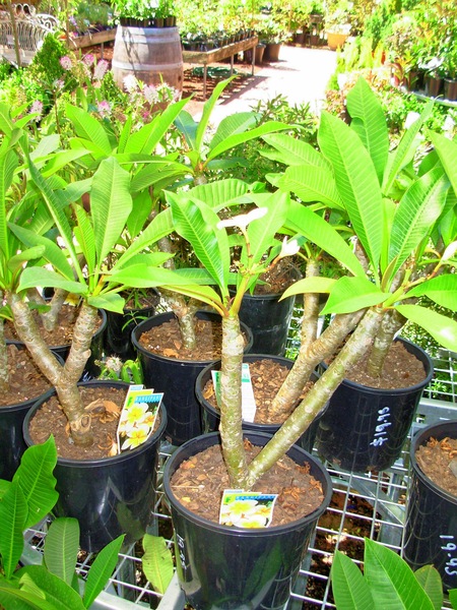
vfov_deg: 49.0
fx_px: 669
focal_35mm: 38
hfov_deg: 37.7
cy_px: 305
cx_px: 228
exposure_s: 1/136
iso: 50
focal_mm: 6.3
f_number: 2.9
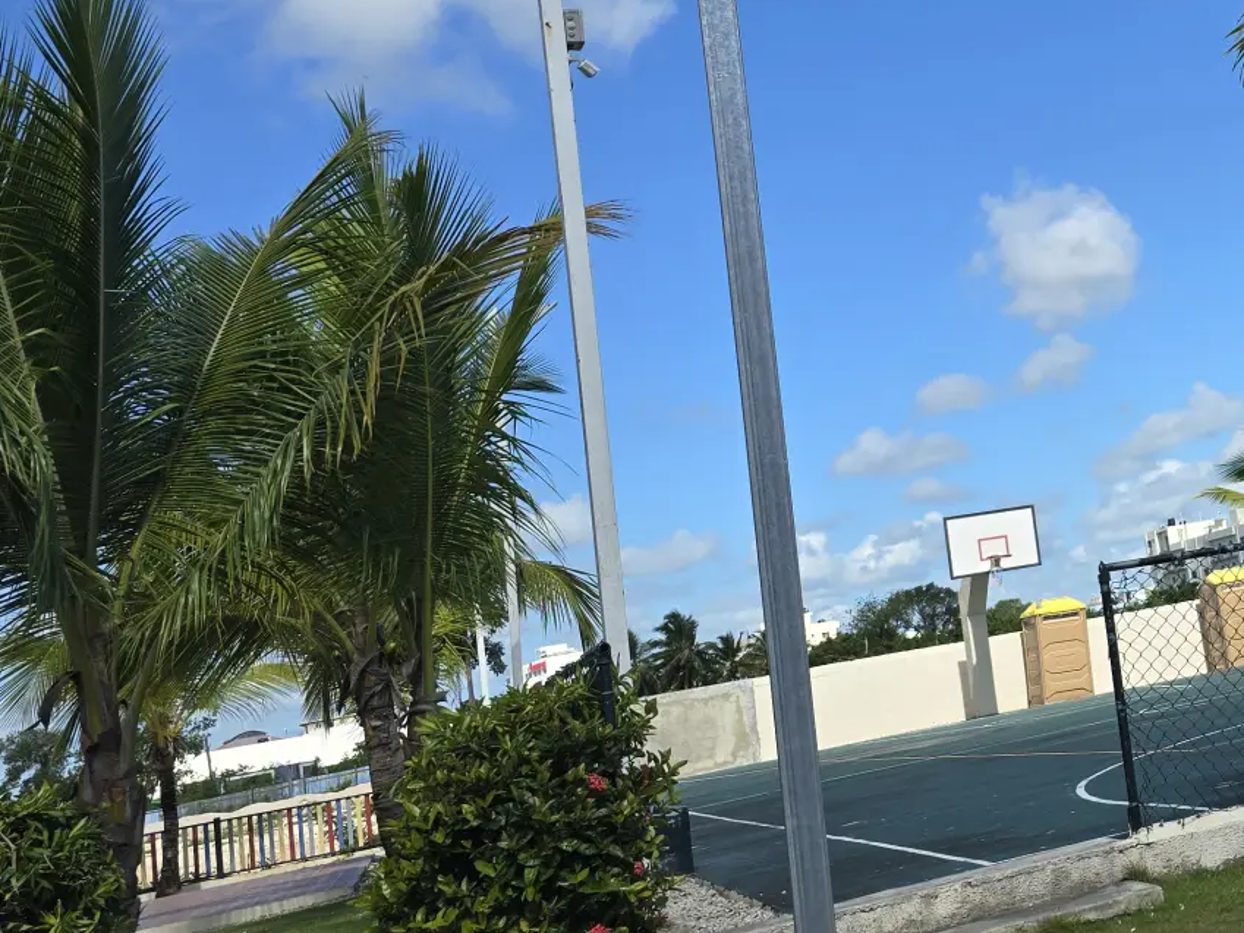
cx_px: 1373
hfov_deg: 32.4
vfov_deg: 27.9
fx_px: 1869
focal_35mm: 52
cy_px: 318
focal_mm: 6.3
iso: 12
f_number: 1.7
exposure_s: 1/854
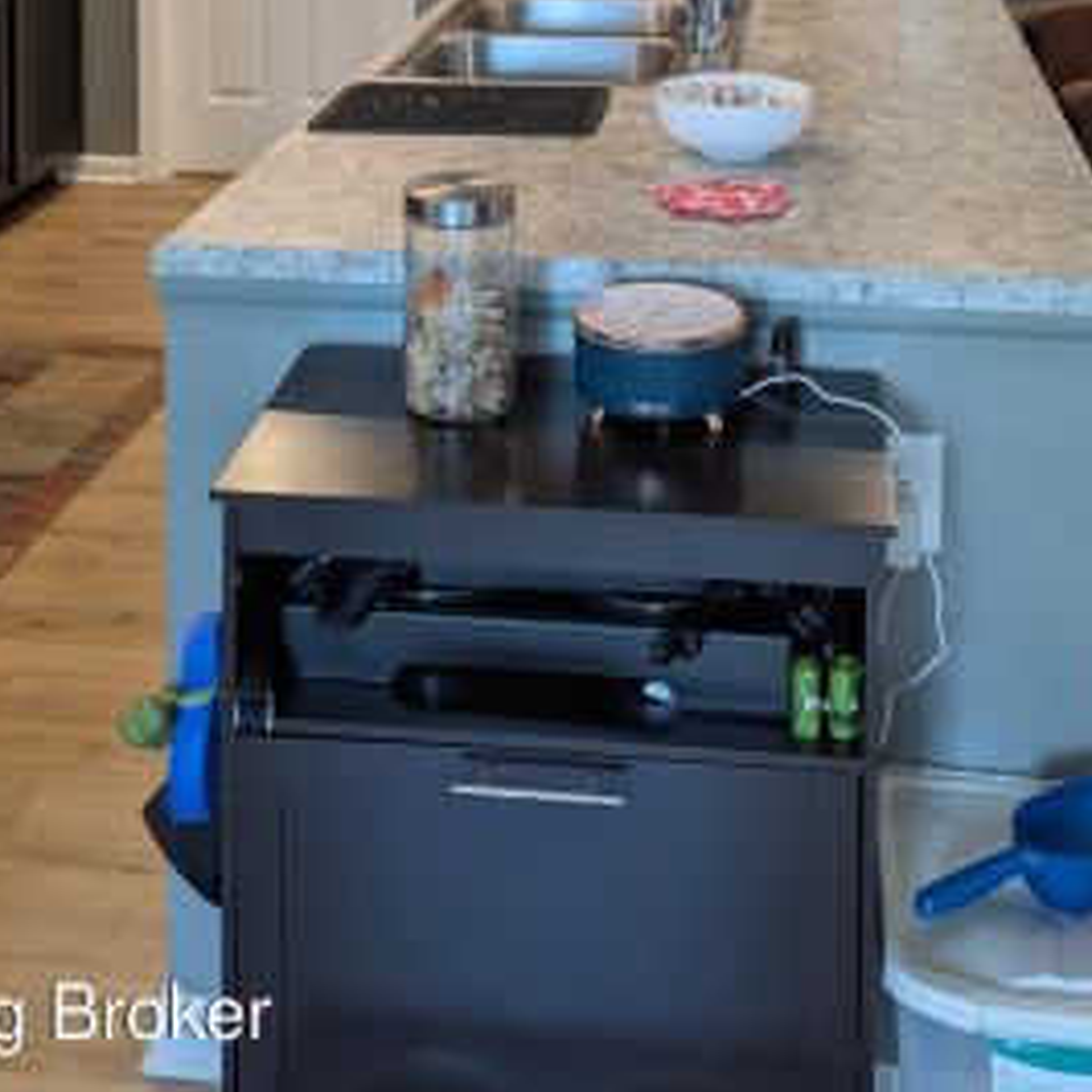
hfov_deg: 32.2
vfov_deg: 28.1
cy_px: -226
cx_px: 579
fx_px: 1892
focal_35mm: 53
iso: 78
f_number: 1.85
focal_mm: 6.81
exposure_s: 1/24
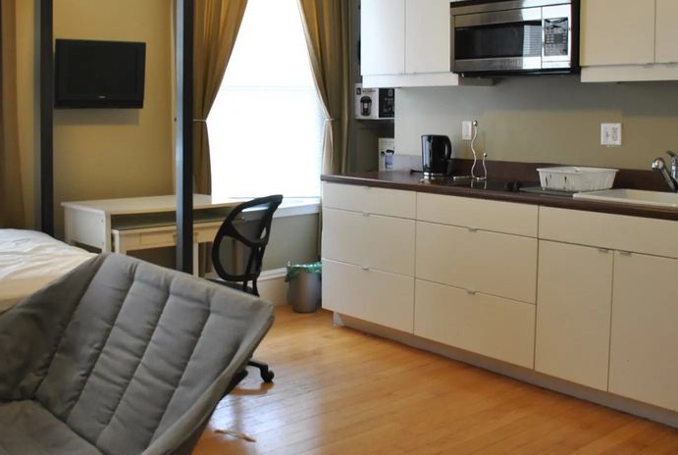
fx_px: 755
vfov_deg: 33.2
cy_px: 148
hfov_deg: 48.0
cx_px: 268
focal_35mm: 40
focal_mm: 18
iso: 200
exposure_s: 1/8
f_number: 3.5
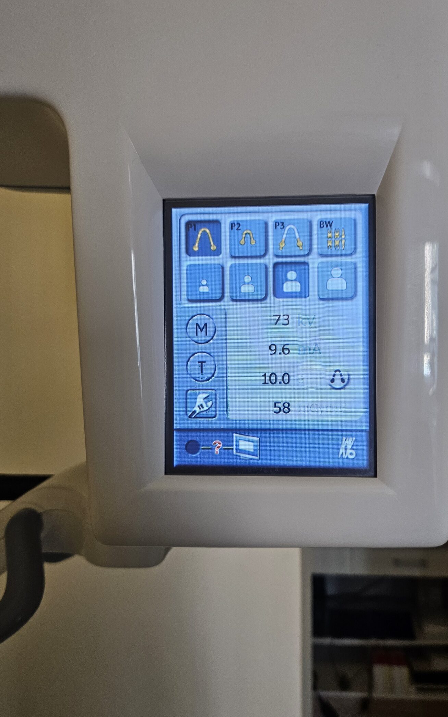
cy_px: 368
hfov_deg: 44.3
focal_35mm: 28
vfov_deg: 66.5
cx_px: 270
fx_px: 547
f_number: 1.8
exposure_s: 1/101
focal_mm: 5.4
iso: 250
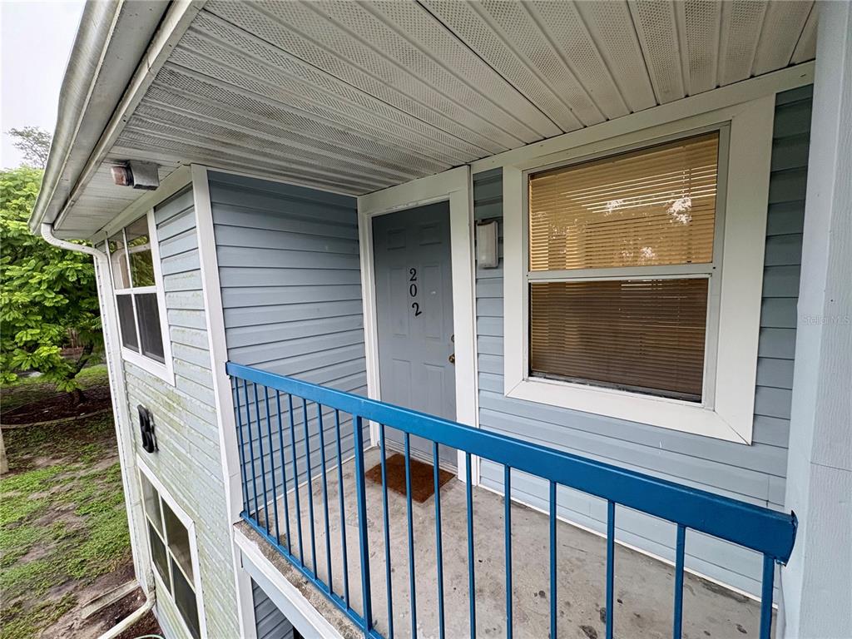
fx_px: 345
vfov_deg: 85.7
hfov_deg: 102.1
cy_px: 320
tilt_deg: -4.8
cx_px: 426
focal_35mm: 14
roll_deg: +3.0
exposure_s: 1/77
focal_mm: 2.22
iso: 250
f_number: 2.2
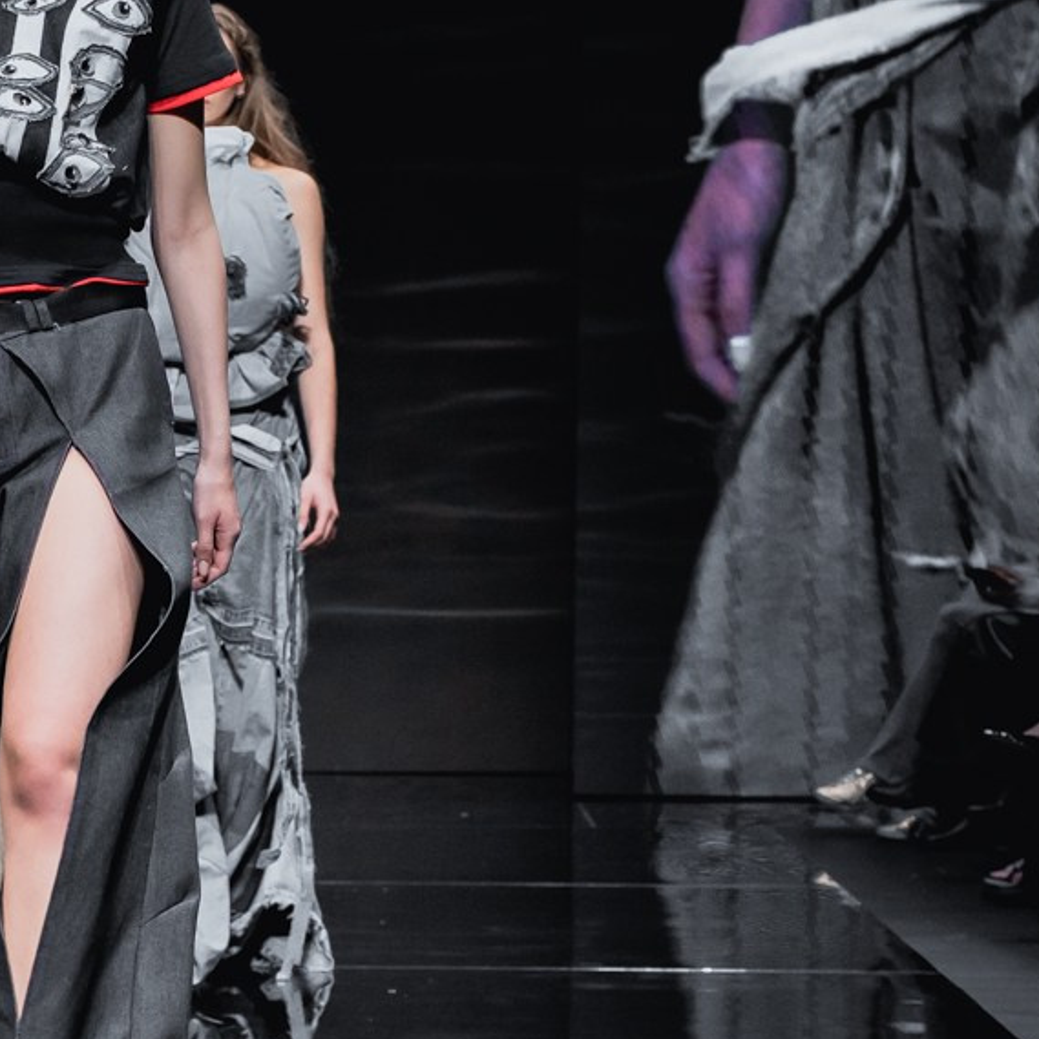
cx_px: 234
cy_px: 800
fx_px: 4482
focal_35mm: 132
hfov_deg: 13.2
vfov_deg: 13.2
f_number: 4.5
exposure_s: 1/250
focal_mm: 46
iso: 2000
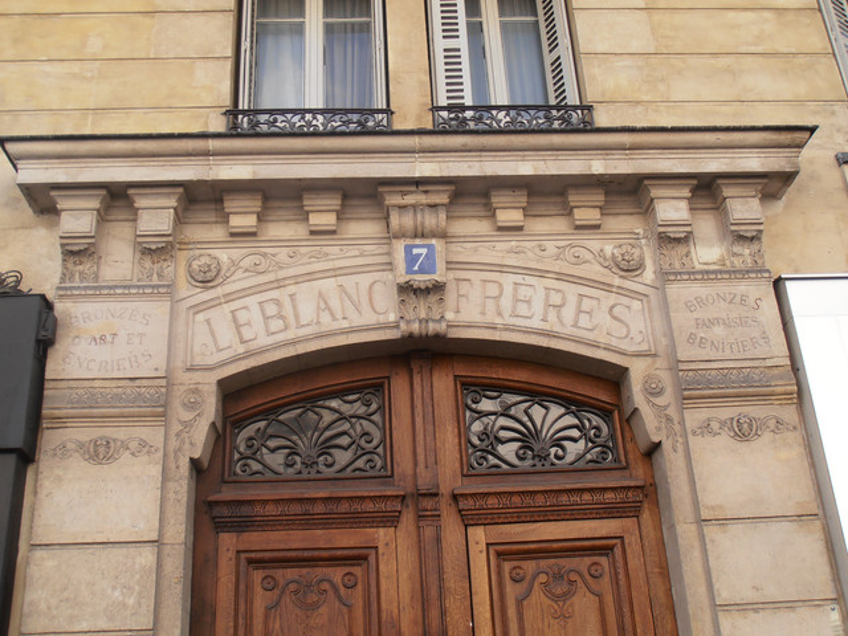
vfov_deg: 32.9
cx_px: 424
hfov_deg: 42.9
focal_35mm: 44
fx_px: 1078
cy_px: 318
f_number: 4.2
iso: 80
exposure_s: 1/200
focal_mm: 7.87
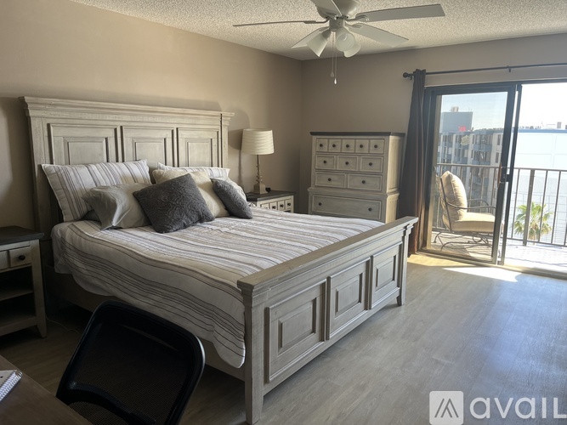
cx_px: 284
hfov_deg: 67.3
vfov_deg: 53.0
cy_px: 212
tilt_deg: -11.2
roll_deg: -0.5
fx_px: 426
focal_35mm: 26
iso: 50
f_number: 1.6
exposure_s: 1/121
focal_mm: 5.1
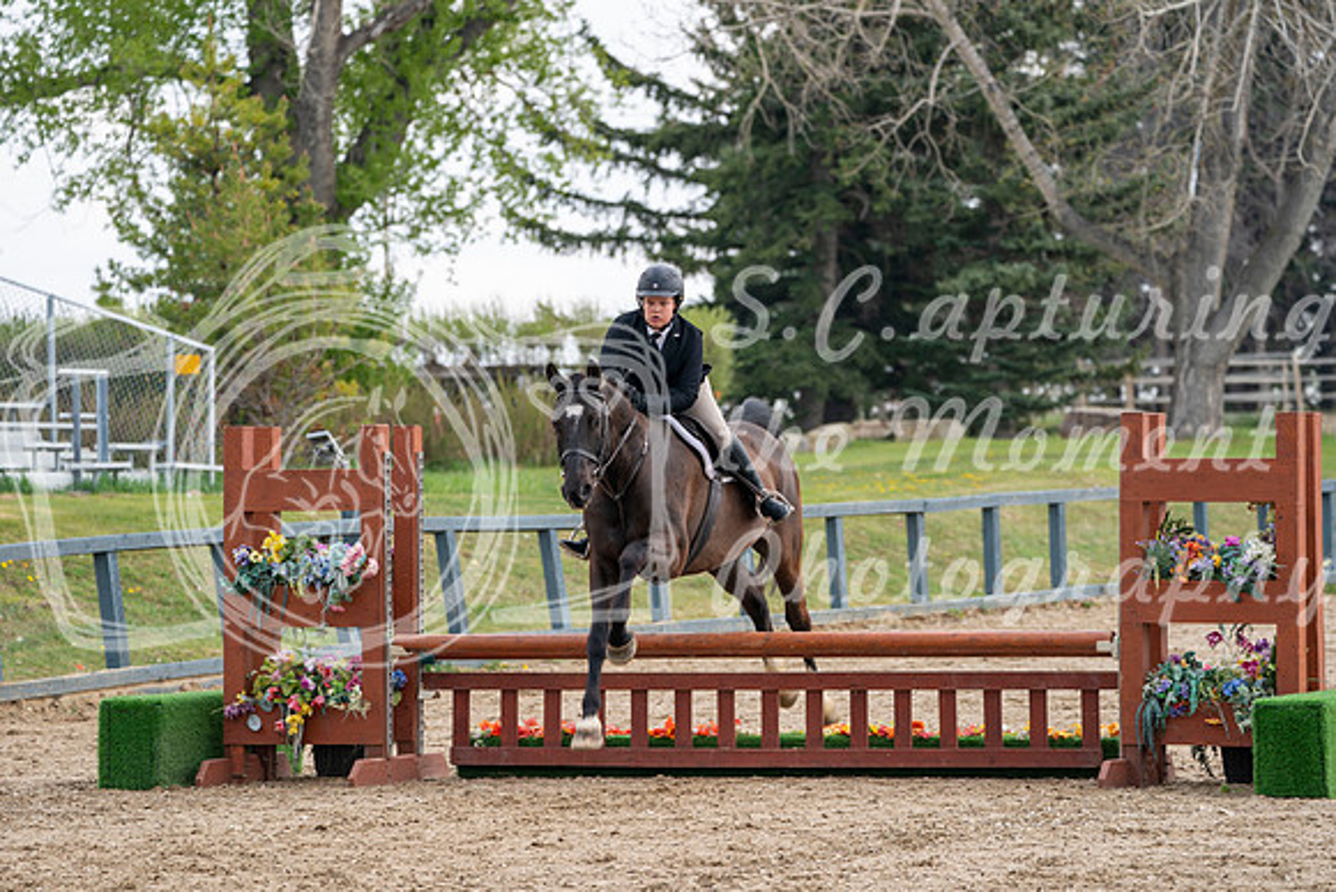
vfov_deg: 6.4
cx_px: 668
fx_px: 7980
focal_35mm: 215
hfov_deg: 9.6
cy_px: 446
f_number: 5.6
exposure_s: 1/250
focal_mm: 215
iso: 125
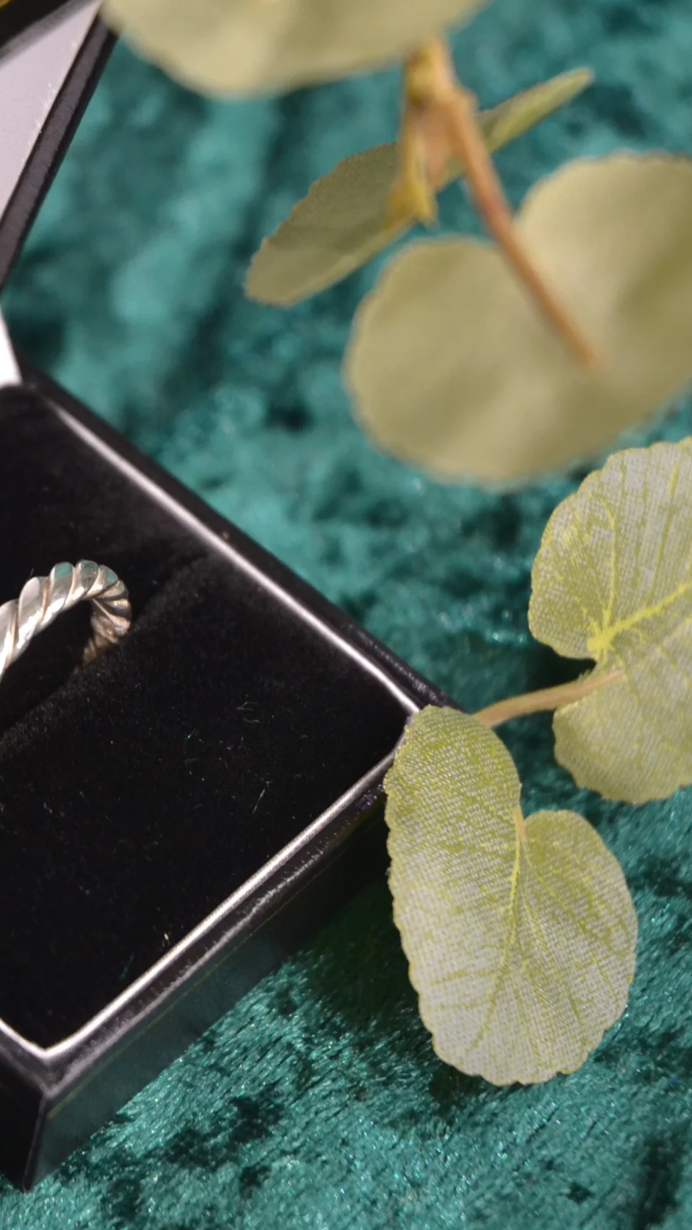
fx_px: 5415
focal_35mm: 166
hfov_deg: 7.3
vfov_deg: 13.0
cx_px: 28
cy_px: 612
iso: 560
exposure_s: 1/60
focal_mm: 70
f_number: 4.5
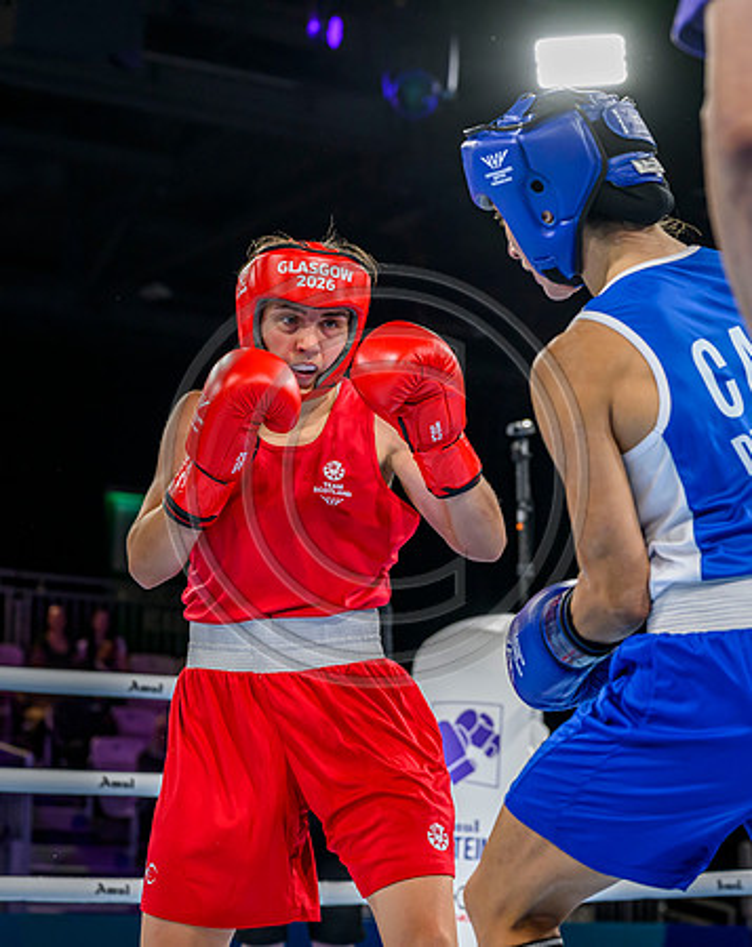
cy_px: 474
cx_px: 406
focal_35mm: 90
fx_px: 2529
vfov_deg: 21.2
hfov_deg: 16.9
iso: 2000
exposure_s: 1/1250
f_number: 3.5
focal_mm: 64
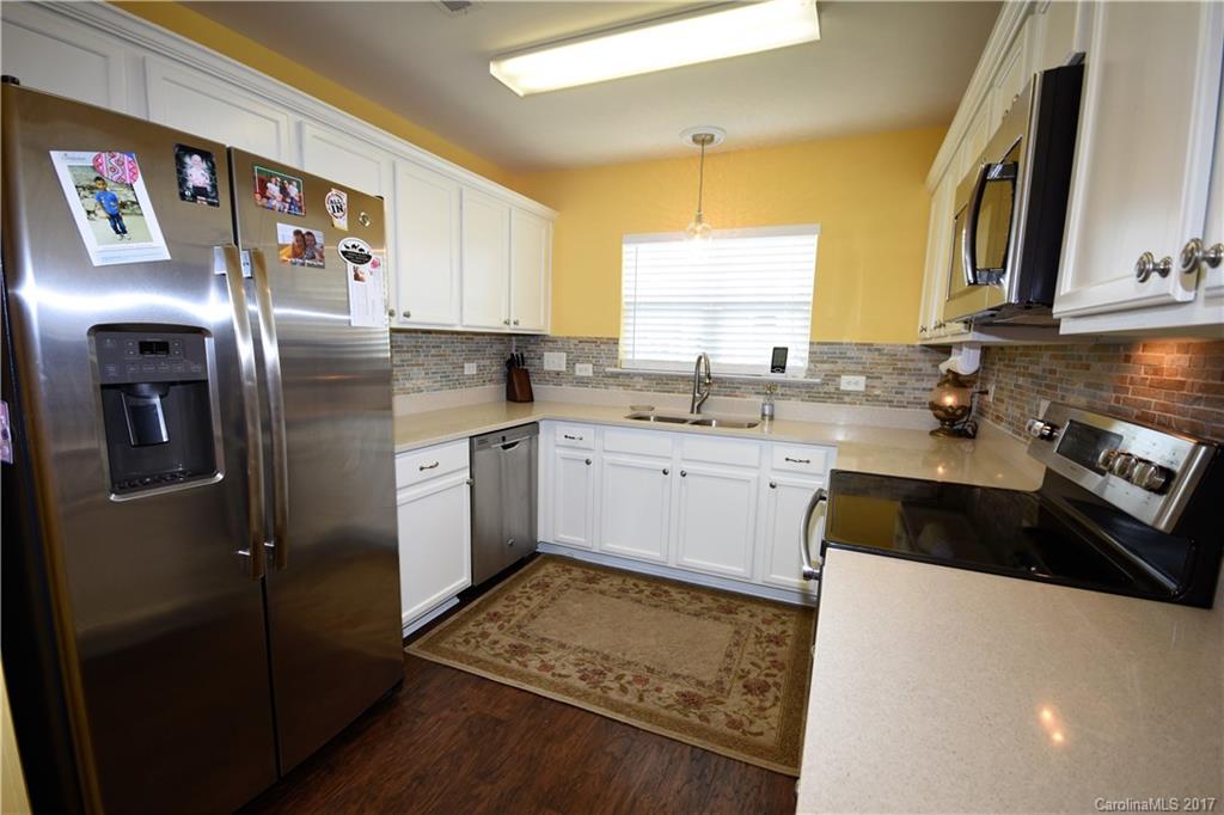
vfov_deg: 77.3
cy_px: 408
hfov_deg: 100.4
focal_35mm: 15
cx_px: 612
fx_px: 510
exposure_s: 1/60
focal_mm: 10
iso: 400
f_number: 5.6
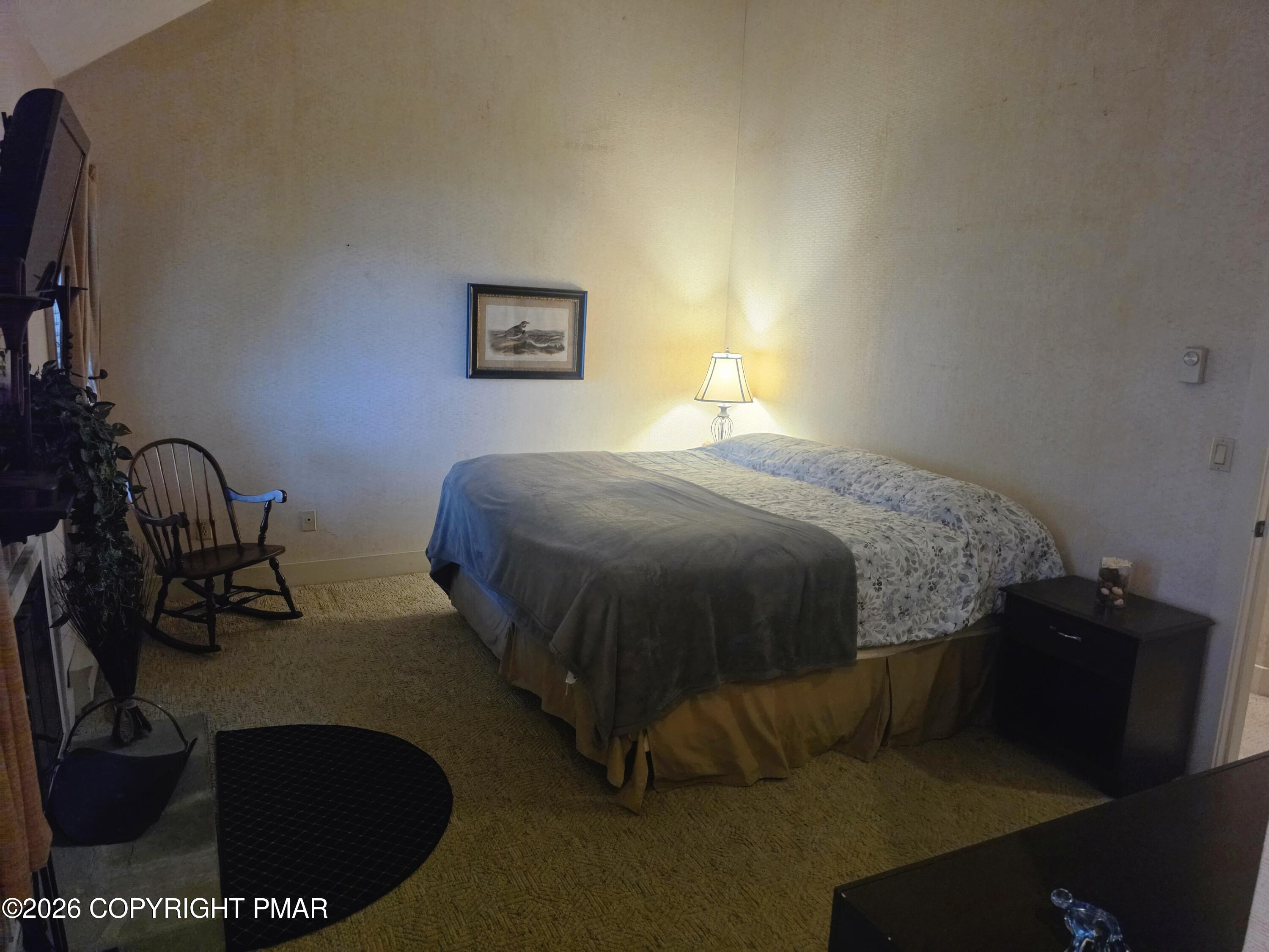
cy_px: 476
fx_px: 843
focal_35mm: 23
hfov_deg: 73.9
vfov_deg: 58.9
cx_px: 634
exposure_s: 1/120
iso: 800
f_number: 1.4
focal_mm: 6.5
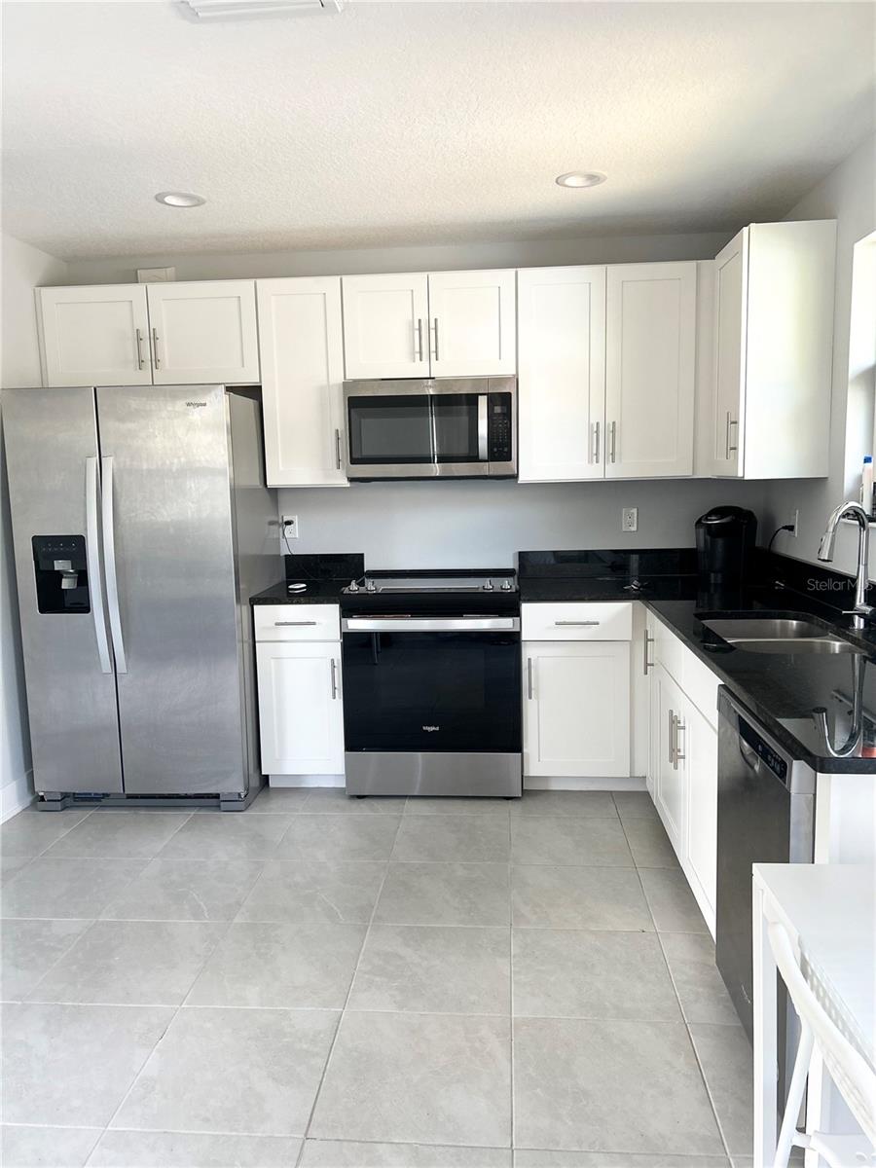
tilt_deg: -7.0
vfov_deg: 67.3
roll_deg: +0.4
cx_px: 438
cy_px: 584
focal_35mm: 26
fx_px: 877
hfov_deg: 53.1
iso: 125
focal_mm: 5.7
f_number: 1.5
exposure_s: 1/112
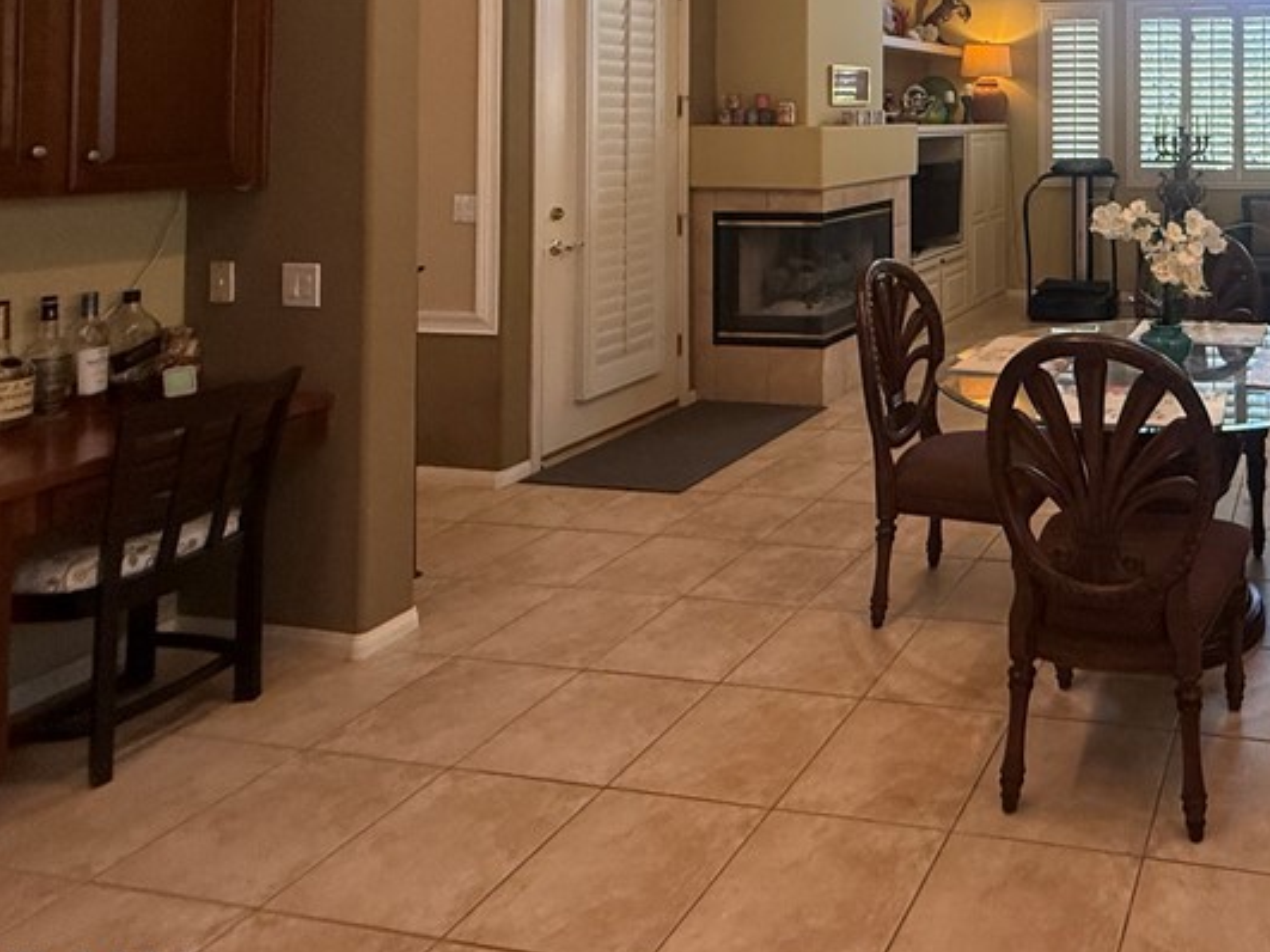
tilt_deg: +1.8
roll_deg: +0.5
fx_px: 990
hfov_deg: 55.8
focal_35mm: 27
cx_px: 1162
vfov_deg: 46.4
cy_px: 96
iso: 250
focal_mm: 2.22
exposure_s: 1/120
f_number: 2.2
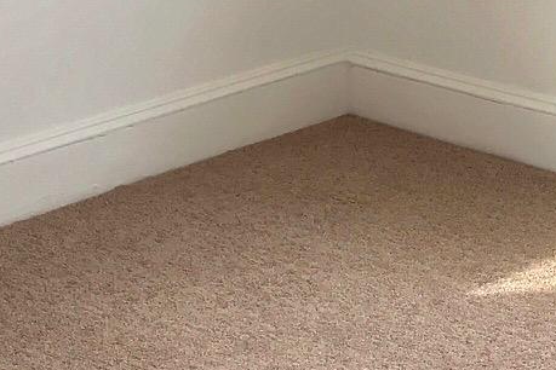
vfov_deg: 10.7
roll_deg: +1.2
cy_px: 189
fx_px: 1977
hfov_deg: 16.0
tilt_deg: -20.8
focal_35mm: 128
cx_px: 320
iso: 25
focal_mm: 3.99
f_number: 1.8
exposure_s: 1/120
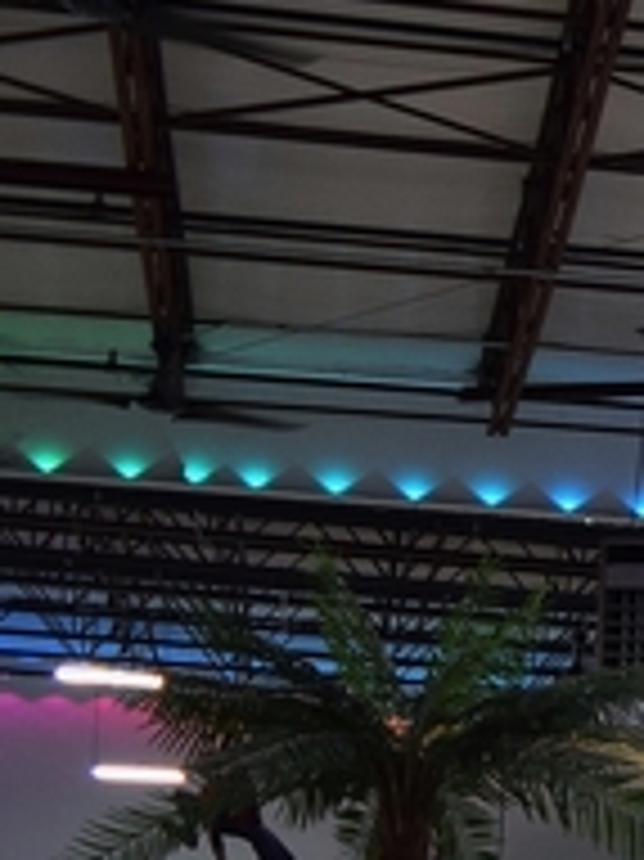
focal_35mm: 139
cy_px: 1024
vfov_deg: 13.8
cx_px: 2252
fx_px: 3452
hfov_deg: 8.1
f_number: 4
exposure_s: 1/60
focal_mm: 18
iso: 400
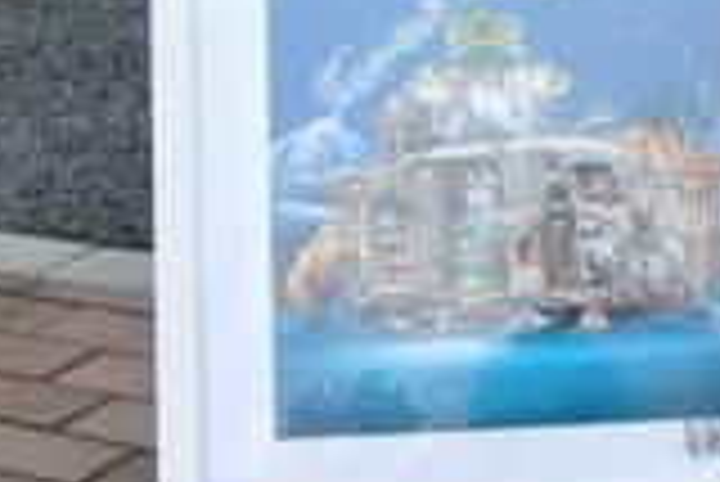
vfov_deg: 8.8
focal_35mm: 155
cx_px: 1044
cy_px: -117
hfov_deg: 12.6
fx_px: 3103
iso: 100
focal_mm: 11.8
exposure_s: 1/320
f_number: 4
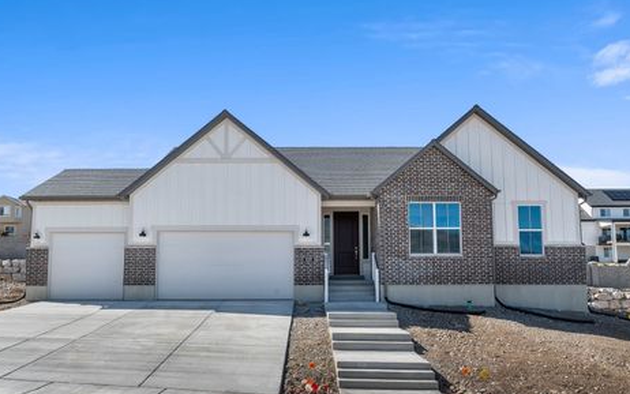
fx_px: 550
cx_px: 301
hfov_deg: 59.6
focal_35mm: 32
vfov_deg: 39.4
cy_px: 219
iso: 320
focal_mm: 29
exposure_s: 1/250
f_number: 8
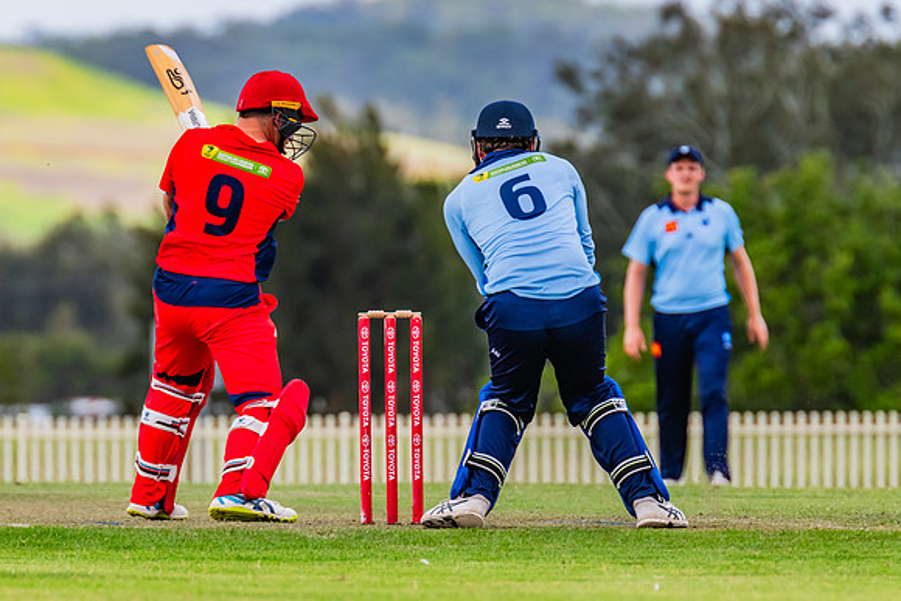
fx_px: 21110
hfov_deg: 2.4
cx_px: 334
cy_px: 313
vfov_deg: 1.6
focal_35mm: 843
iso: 800
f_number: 9
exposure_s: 1/1250
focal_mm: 600
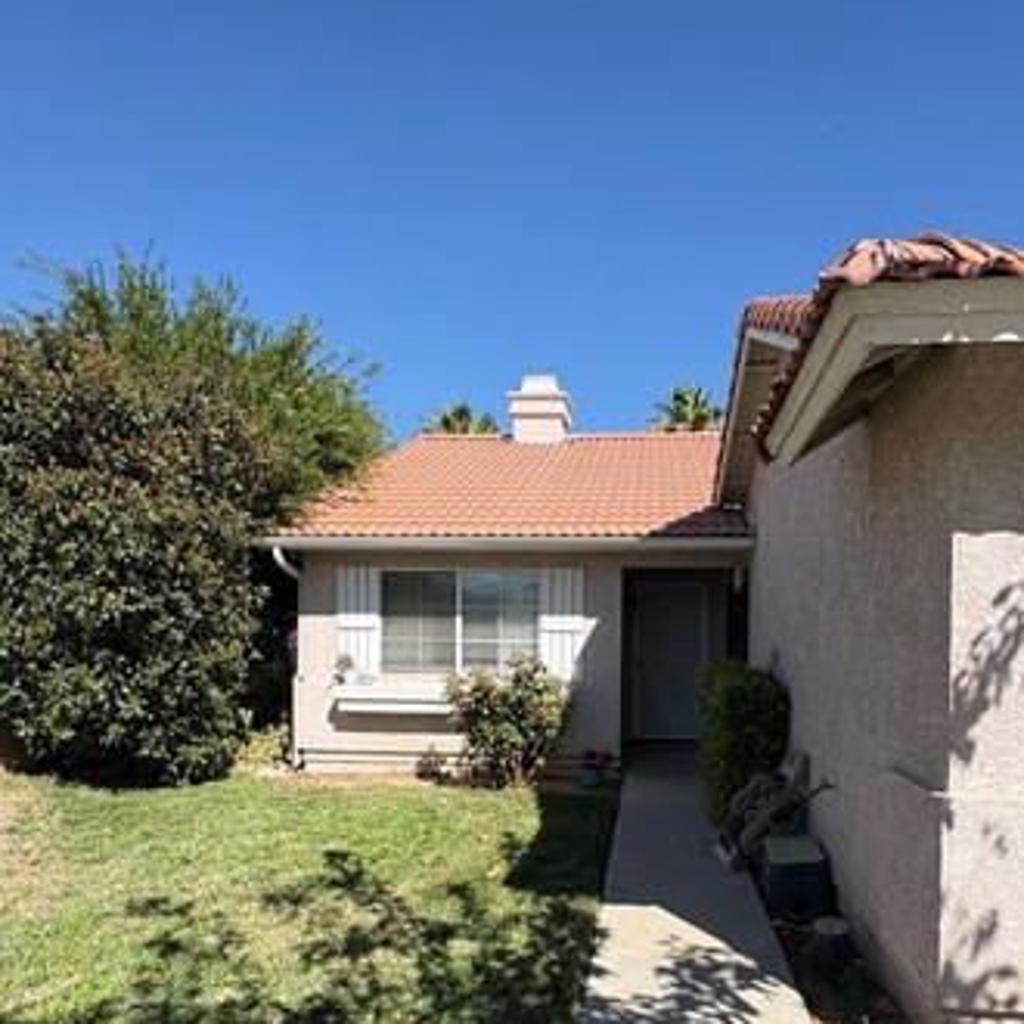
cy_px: 636
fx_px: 803
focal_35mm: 24
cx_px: 596
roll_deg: -0.4
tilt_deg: +0.7
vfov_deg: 64.2
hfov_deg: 64.6
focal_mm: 2.22
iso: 50
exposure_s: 1/1536
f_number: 2.2
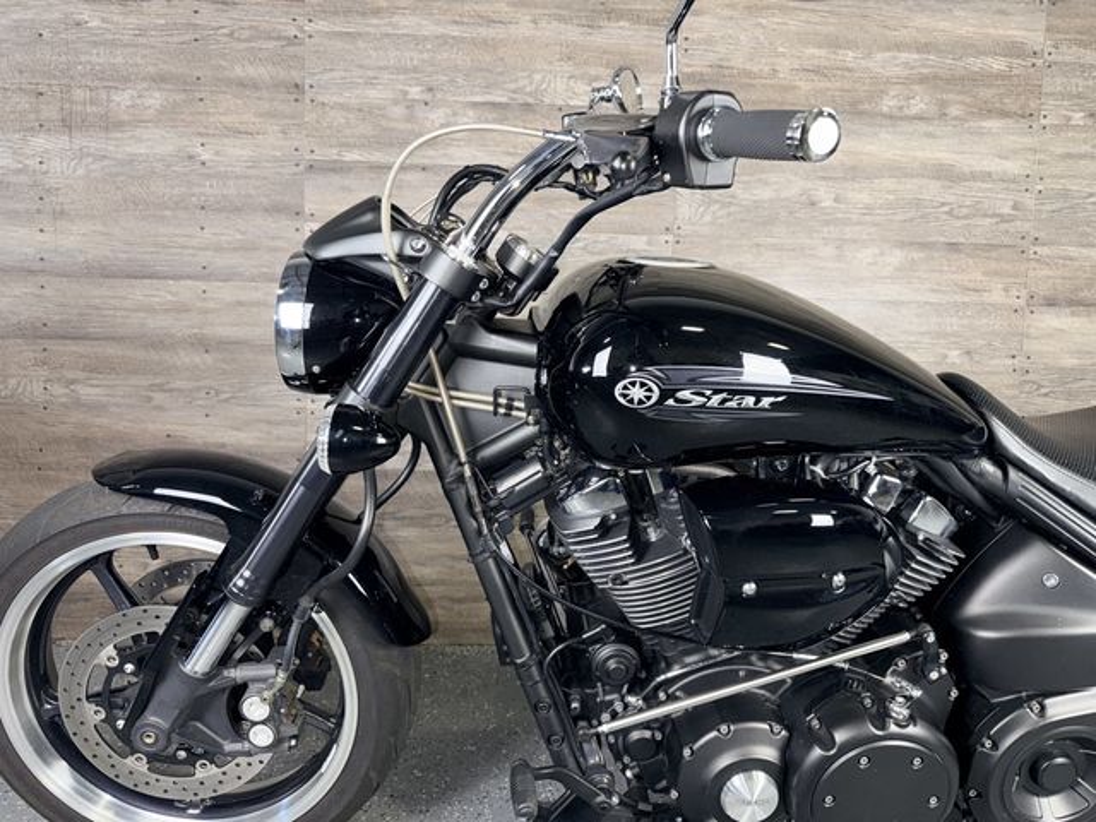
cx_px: 548
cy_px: 411
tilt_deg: -5.1
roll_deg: -0.7
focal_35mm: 24
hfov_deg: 71.6
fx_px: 760
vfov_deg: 56.8
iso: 64
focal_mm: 6.76
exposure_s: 1/30
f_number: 1.78
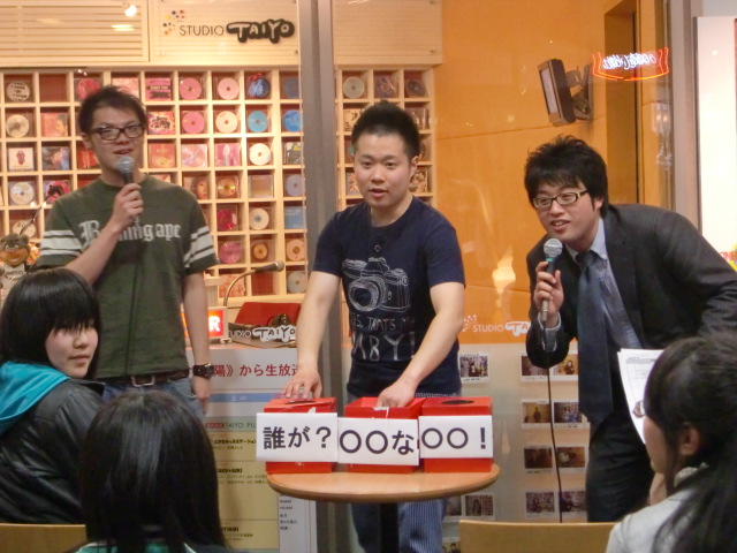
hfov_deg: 24.7
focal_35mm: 79
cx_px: 368
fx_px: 1682
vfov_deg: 18.7
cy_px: 276
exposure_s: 1/50
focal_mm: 13.9
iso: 800
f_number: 4.6
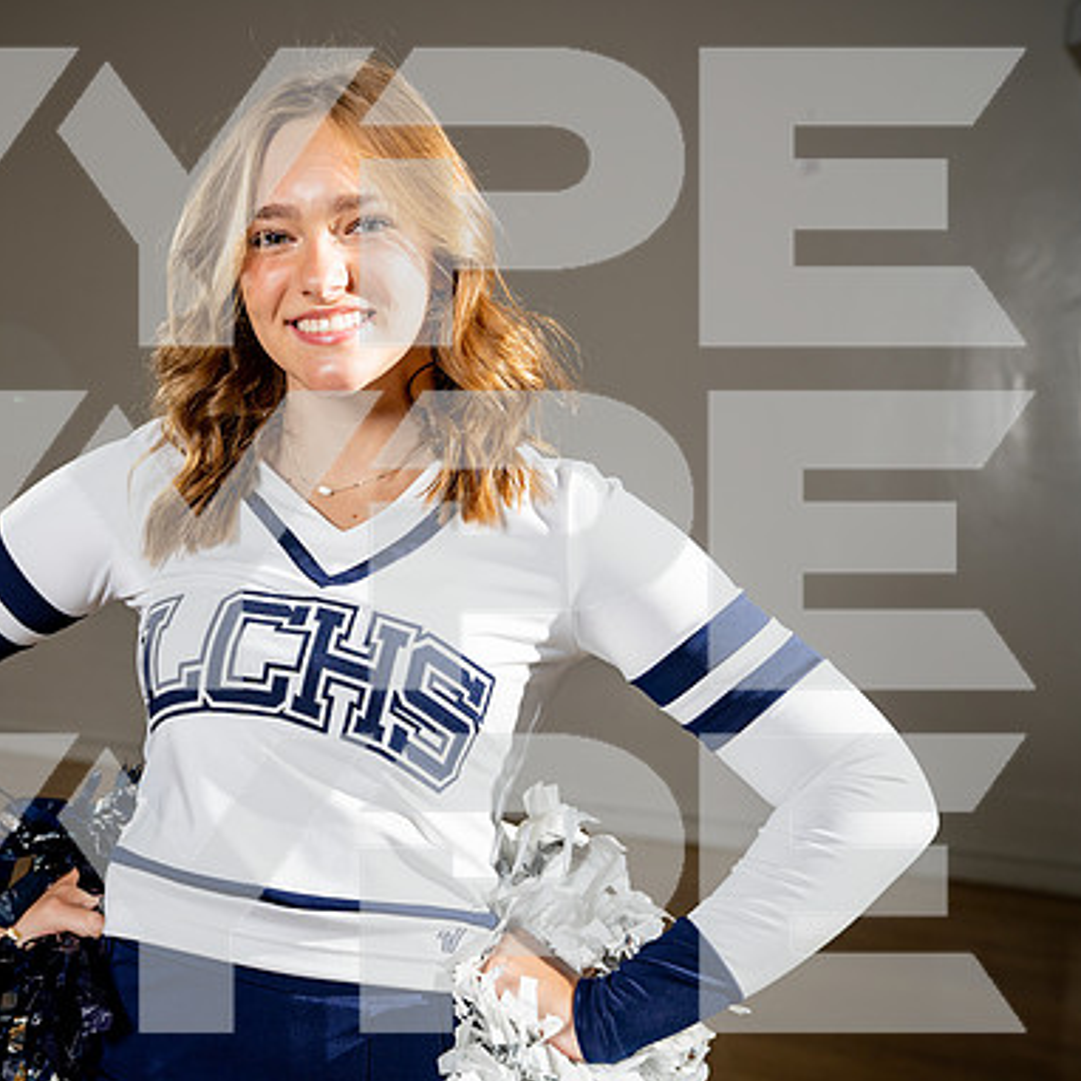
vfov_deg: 34.7
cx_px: 314
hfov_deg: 34.2
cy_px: 542
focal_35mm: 49
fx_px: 1731
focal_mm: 38
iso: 100
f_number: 4.5
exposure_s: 1/250
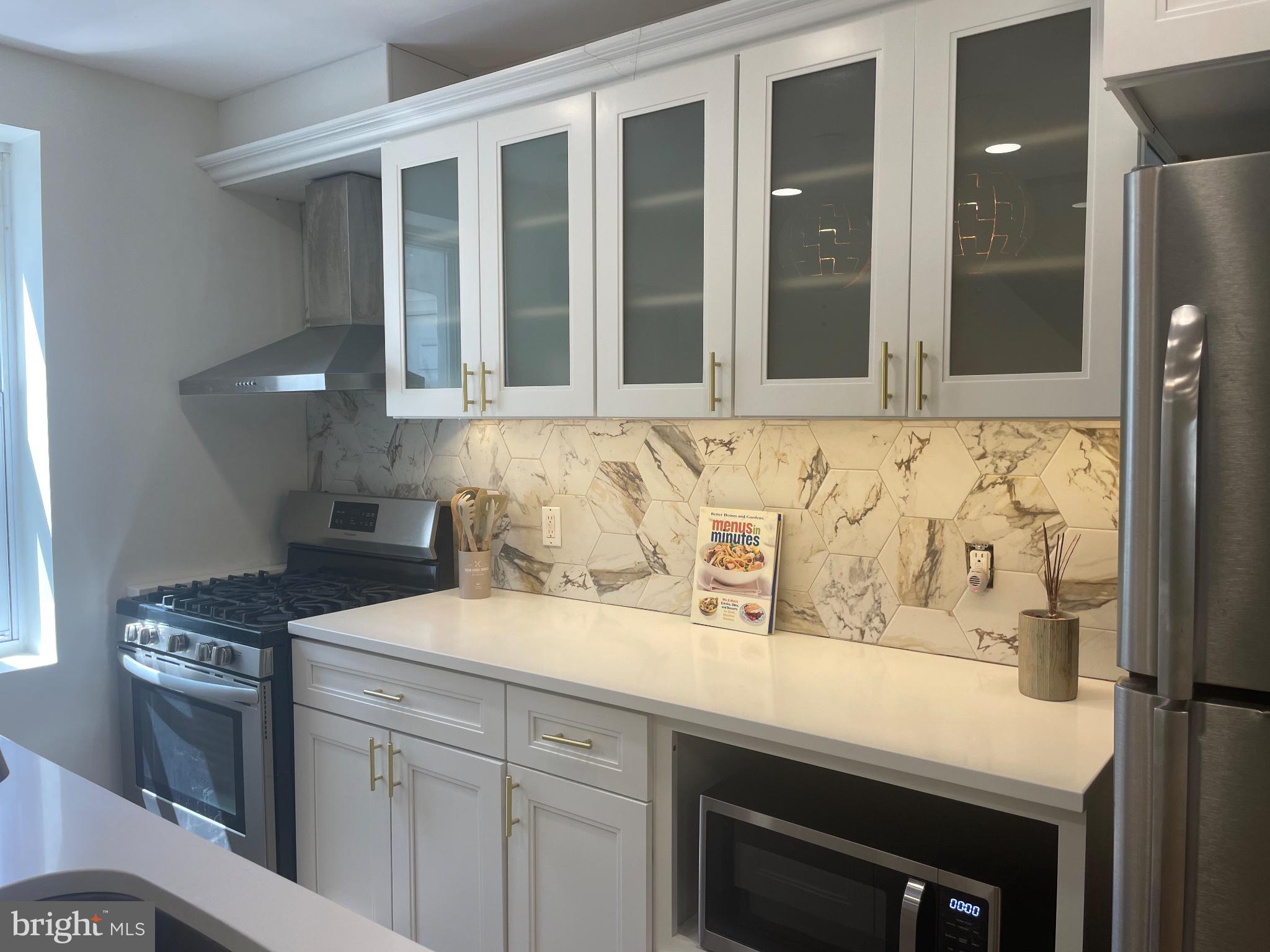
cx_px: 635
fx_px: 954
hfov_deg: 67.3
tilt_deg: -2.9
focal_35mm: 26
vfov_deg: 53.1
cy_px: 476
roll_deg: +0.0
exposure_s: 1/120
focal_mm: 4.2
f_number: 1.6
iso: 32
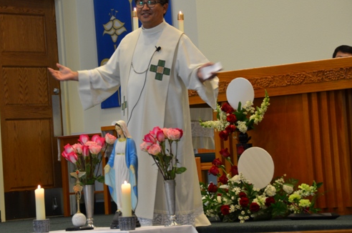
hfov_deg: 12.9
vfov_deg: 8.5
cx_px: 140
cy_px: 96
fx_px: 1561
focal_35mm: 160
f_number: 5
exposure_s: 1/30
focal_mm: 82
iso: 800
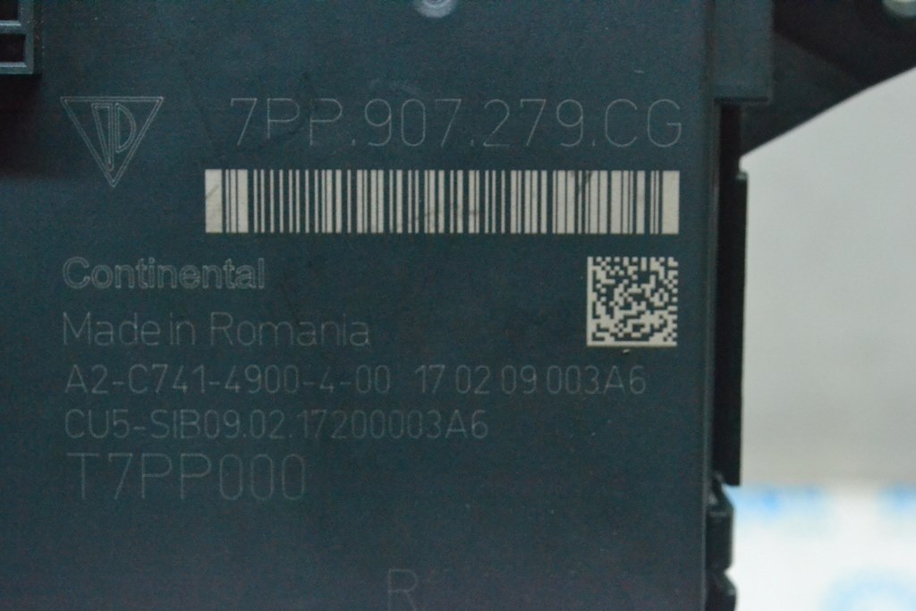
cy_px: 306
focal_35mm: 82
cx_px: 458
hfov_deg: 24.6
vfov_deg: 16.6
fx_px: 2099
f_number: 10
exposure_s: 1/160
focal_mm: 55
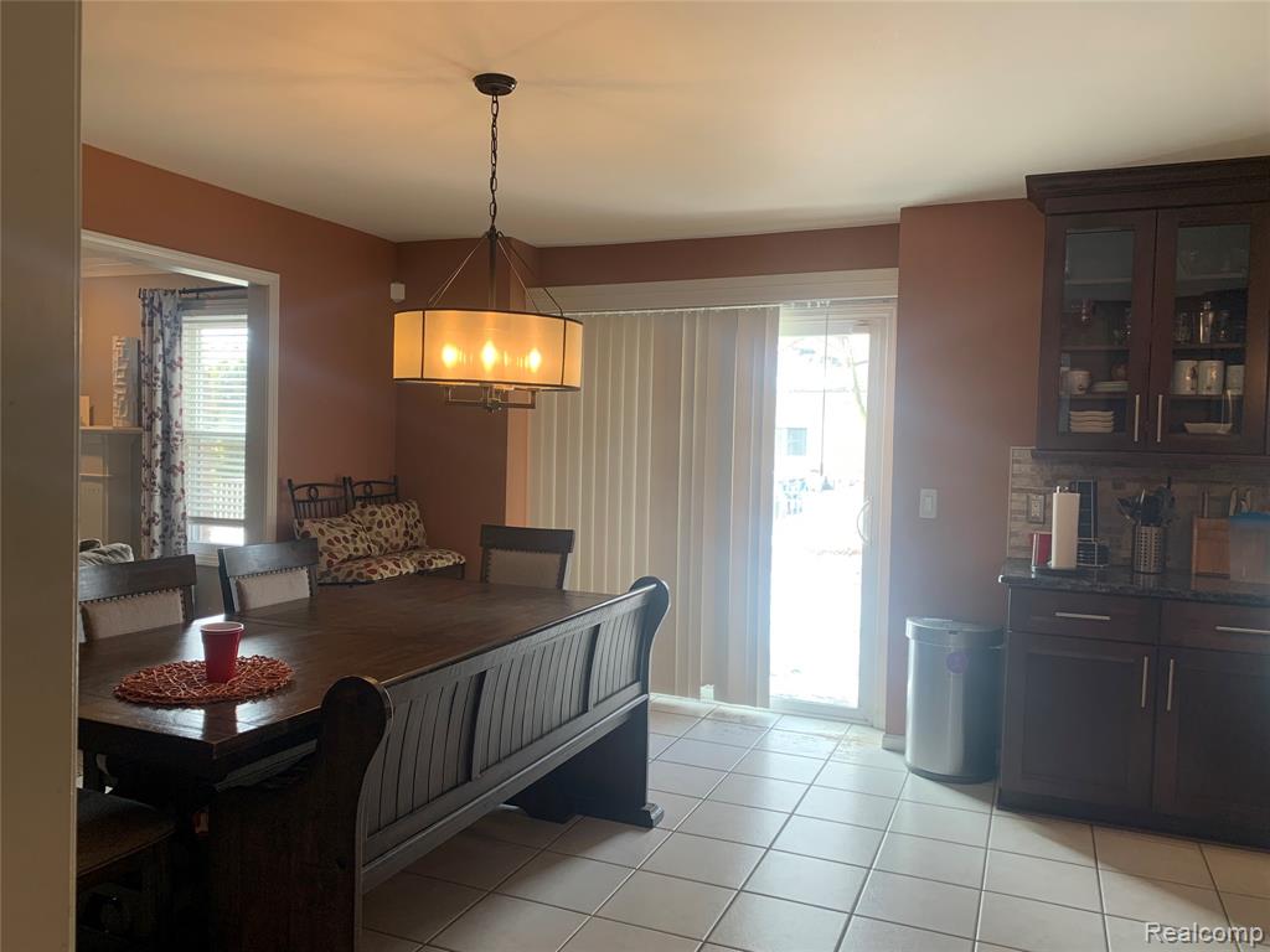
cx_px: 635
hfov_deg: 67.3
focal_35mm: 26
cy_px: 476
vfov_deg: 53.1
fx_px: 954
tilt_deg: -4.2
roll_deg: -1.5
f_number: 1.8
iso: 64
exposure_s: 1/60
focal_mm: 4.25
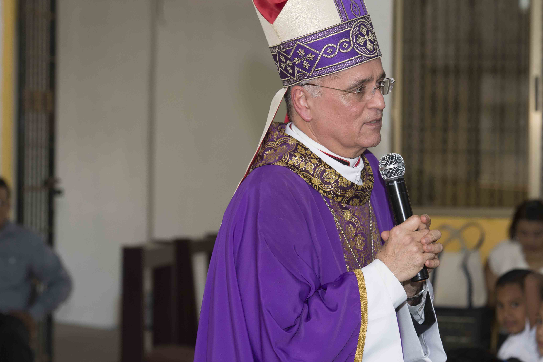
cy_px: 163
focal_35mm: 153
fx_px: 2308
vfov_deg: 9.0
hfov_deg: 13.4
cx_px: 361
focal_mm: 105
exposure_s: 1/160
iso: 800
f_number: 5
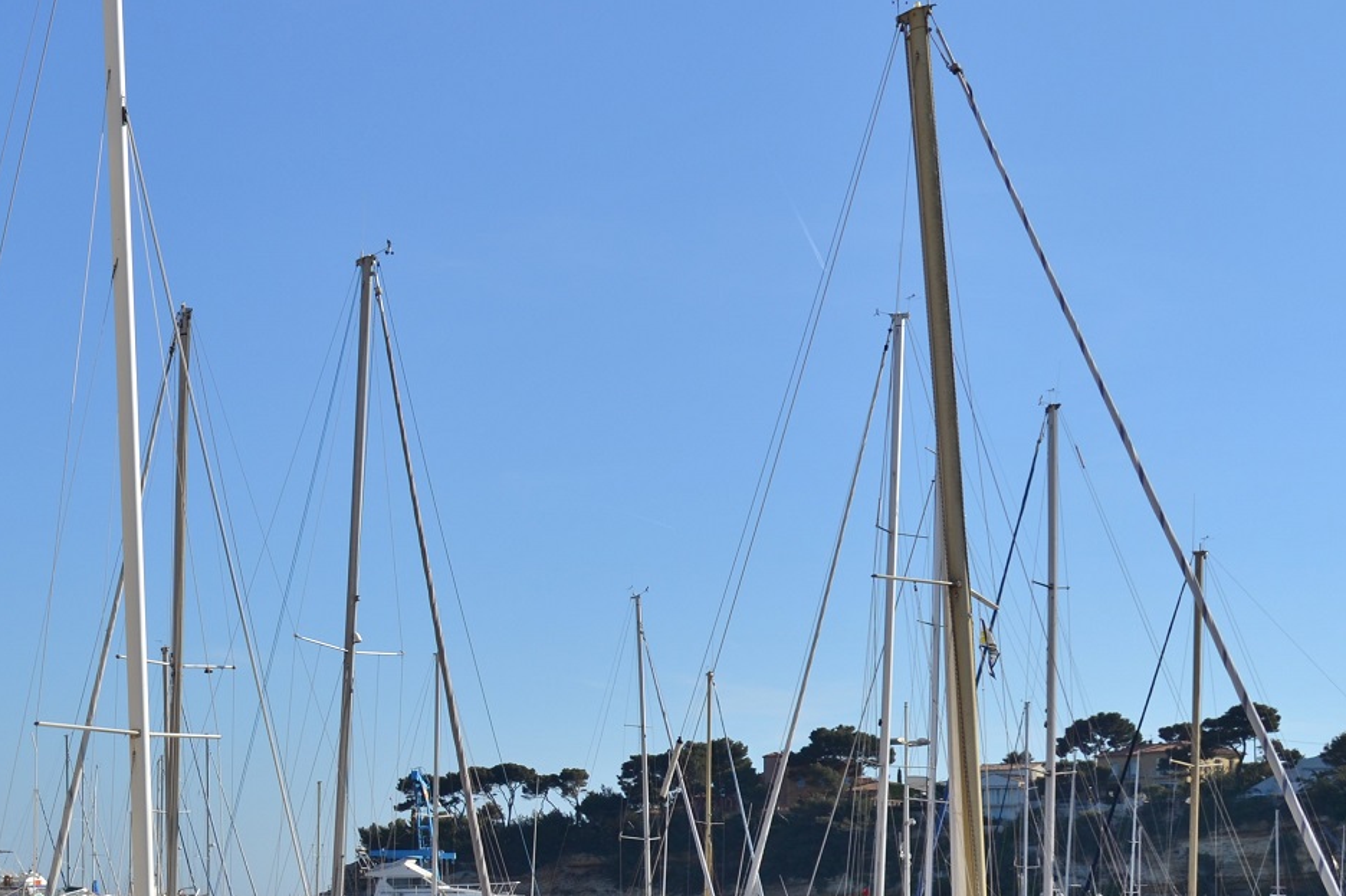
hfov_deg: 31.8
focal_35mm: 60
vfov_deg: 22.2
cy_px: 767
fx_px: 2242
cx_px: 135
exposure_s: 1/320
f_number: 9
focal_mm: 22
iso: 100
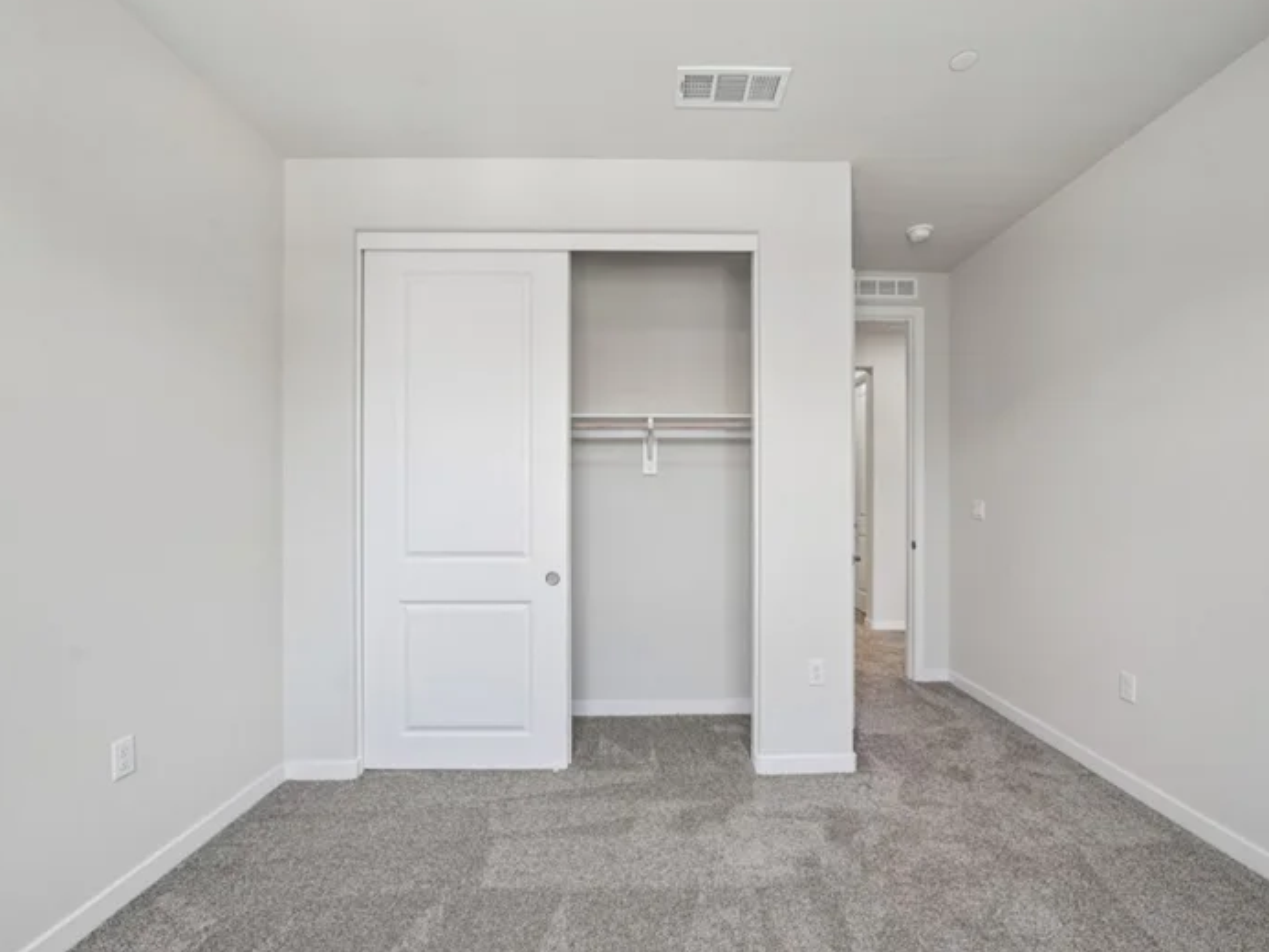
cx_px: 671
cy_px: 500
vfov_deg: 85.6
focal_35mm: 14
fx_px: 513
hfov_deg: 101.9
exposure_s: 1/20
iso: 400
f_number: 9
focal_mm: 12
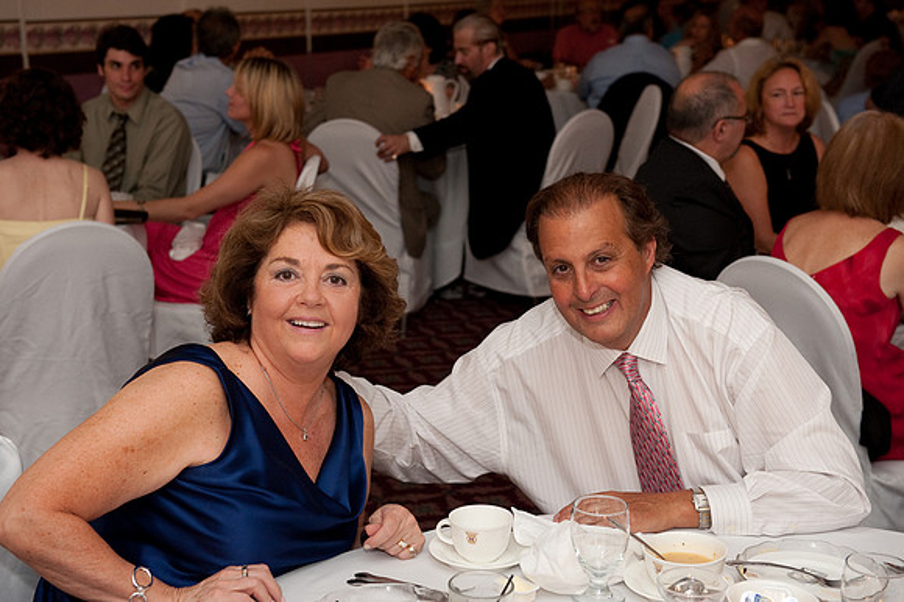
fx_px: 1456
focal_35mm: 58
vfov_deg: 23.4
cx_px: 452
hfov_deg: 34.5
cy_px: 301
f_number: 5.6
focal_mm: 58
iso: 1600
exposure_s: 1/60
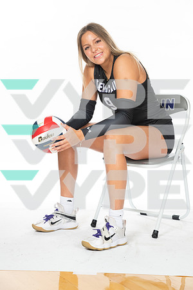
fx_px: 563
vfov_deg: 28.8
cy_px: 145
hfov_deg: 19.5
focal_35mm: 70
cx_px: 96
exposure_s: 1/320
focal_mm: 70
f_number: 7.1
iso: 800
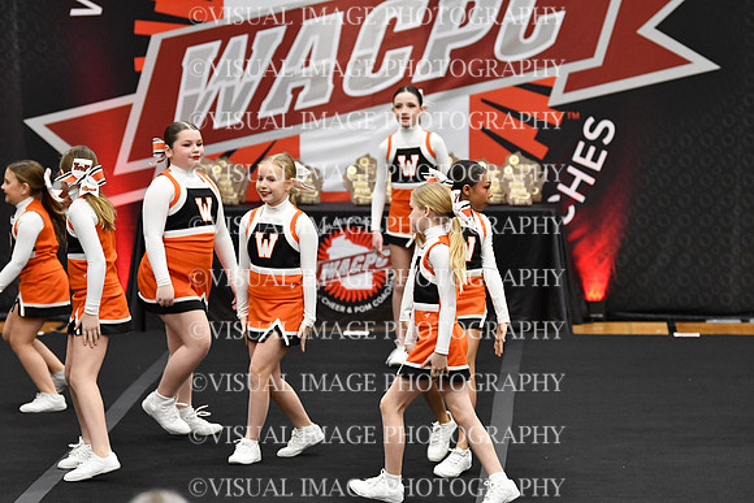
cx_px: 377
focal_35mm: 202
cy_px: 252
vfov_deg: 6.8
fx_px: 4232
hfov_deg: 10.2
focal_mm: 135
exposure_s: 1/800
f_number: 2.8
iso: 5000
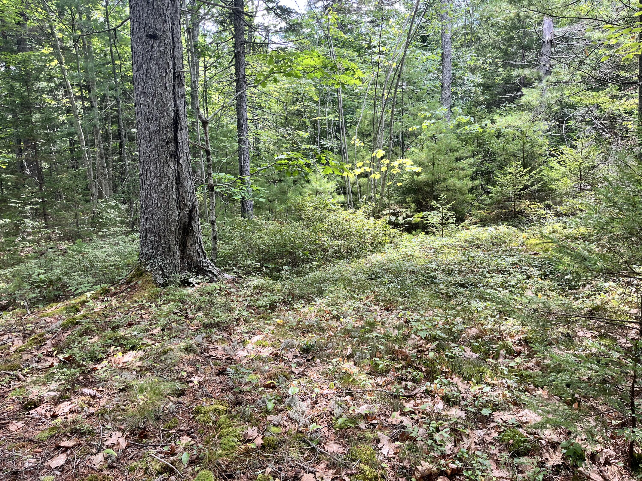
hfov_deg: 67.3
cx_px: 321
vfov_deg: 53.1
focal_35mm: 26
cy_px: 240
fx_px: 482
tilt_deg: -10.5
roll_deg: +1.0
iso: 40
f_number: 1.6
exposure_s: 1/185
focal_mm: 5.1
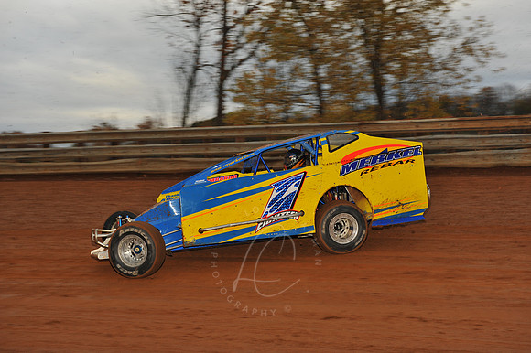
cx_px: 266
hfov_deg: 28.9
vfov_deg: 19.4
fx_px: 1032
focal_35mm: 70
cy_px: 176
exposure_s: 1/320
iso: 500
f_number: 7.1
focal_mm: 70
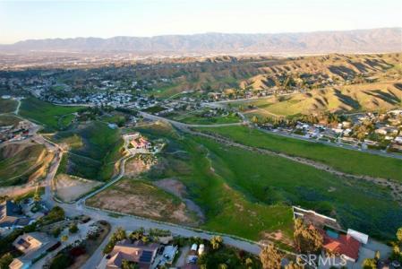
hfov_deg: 78.5
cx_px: 201
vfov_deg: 57.3
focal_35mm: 22
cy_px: 134
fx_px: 246
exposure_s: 1/60
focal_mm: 8.38
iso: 100
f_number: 2.8
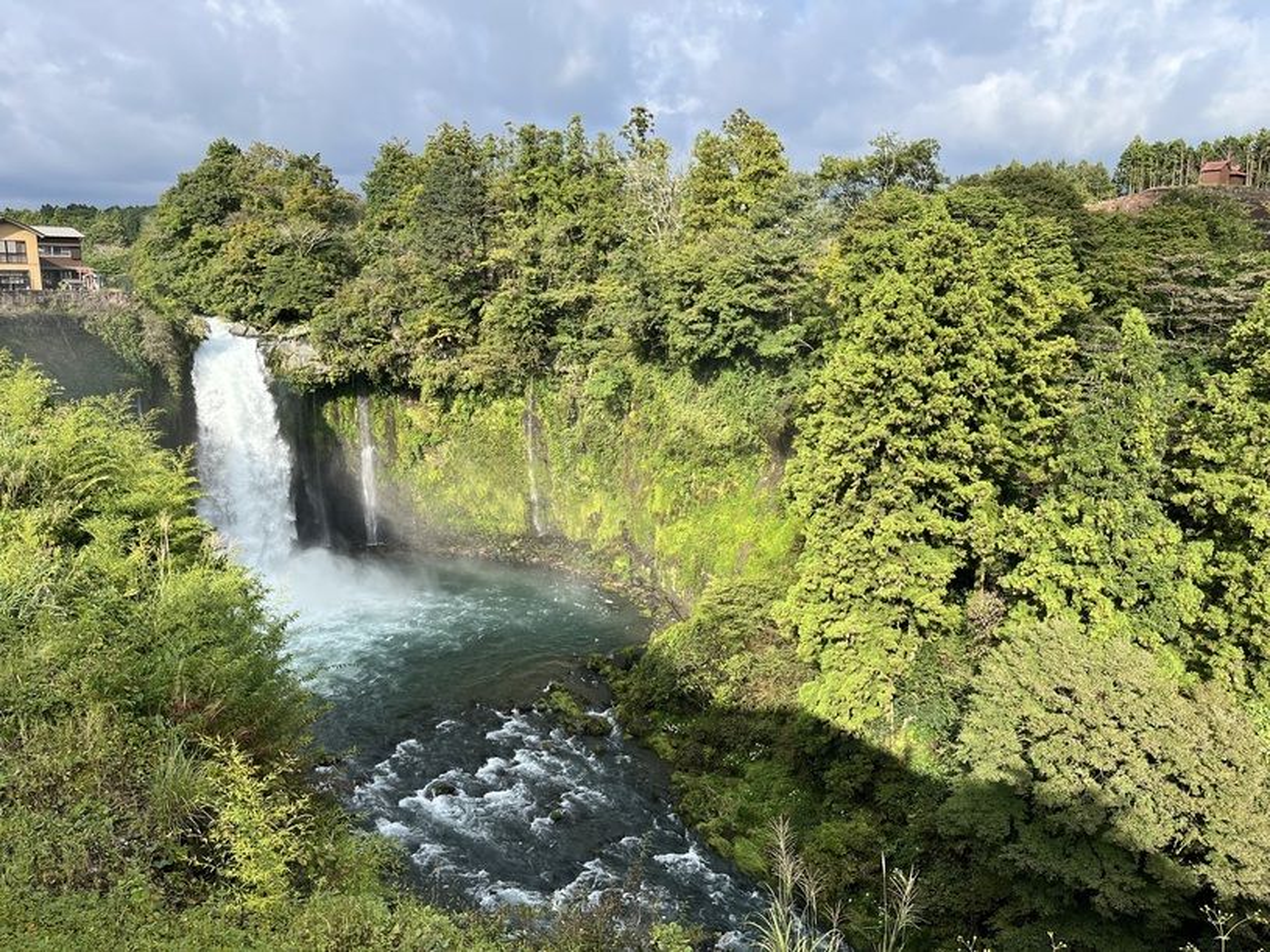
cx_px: 635
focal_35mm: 26
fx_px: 954
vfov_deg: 53.1
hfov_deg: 67.3
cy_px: 476
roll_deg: +0.4
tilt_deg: -11.0
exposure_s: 1/1372
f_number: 1.6
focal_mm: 5.1
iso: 50
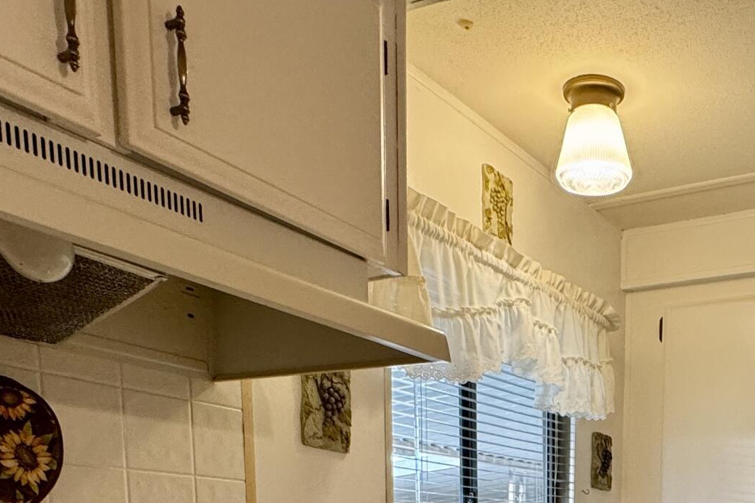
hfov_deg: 44.3
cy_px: 692
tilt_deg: -8.2
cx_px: 598
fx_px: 881
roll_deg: -0.3
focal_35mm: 42
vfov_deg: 26.0
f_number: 2.2
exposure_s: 1/120
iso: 250
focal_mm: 2.22
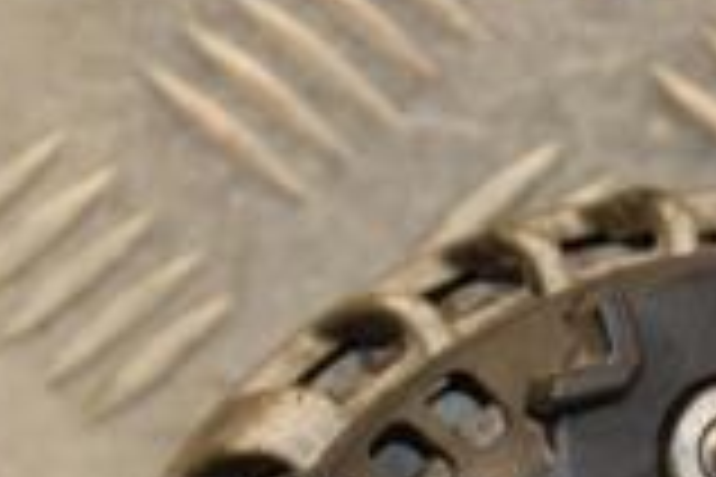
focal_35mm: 425
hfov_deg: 4.8
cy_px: 832
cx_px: 784
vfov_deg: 3.2
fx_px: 8450
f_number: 5.3
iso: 800
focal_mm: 75
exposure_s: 1/125
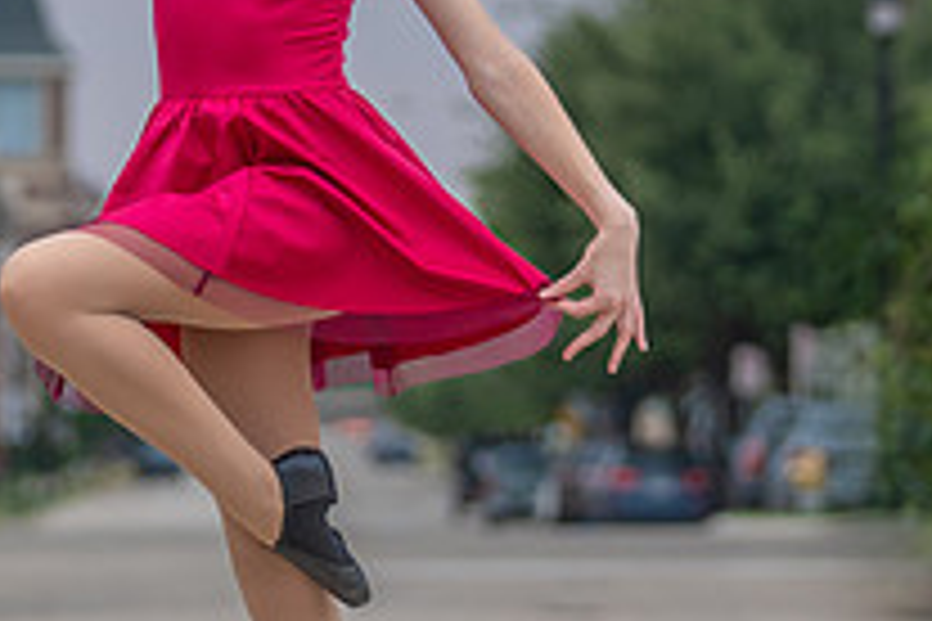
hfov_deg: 6.0
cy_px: 212
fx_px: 8879
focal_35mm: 343
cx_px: 329
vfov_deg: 4.0
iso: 160
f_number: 2.8
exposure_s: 1/320
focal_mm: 91
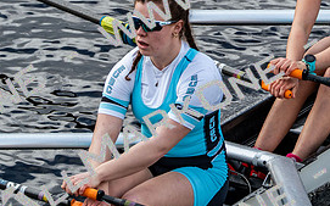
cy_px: 51
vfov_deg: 1.4
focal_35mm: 938
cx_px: 248
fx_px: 8431
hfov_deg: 2.2
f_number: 6.3
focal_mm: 430
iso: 800
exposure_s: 1/1250
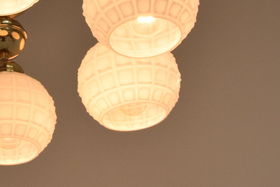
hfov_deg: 15.6
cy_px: -51
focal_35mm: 129
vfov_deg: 10.4
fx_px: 1004
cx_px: 3
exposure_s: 1/400
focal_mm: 30
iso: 1600
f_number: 10
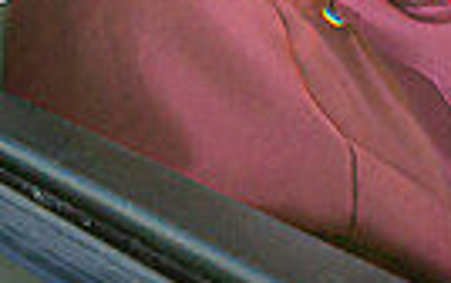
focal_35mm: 112
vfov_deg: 10.6
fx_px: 1378
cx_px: 599
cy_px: -318
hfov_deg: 17.4
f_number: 5.6
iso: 200
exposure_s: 1/125
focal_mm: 17
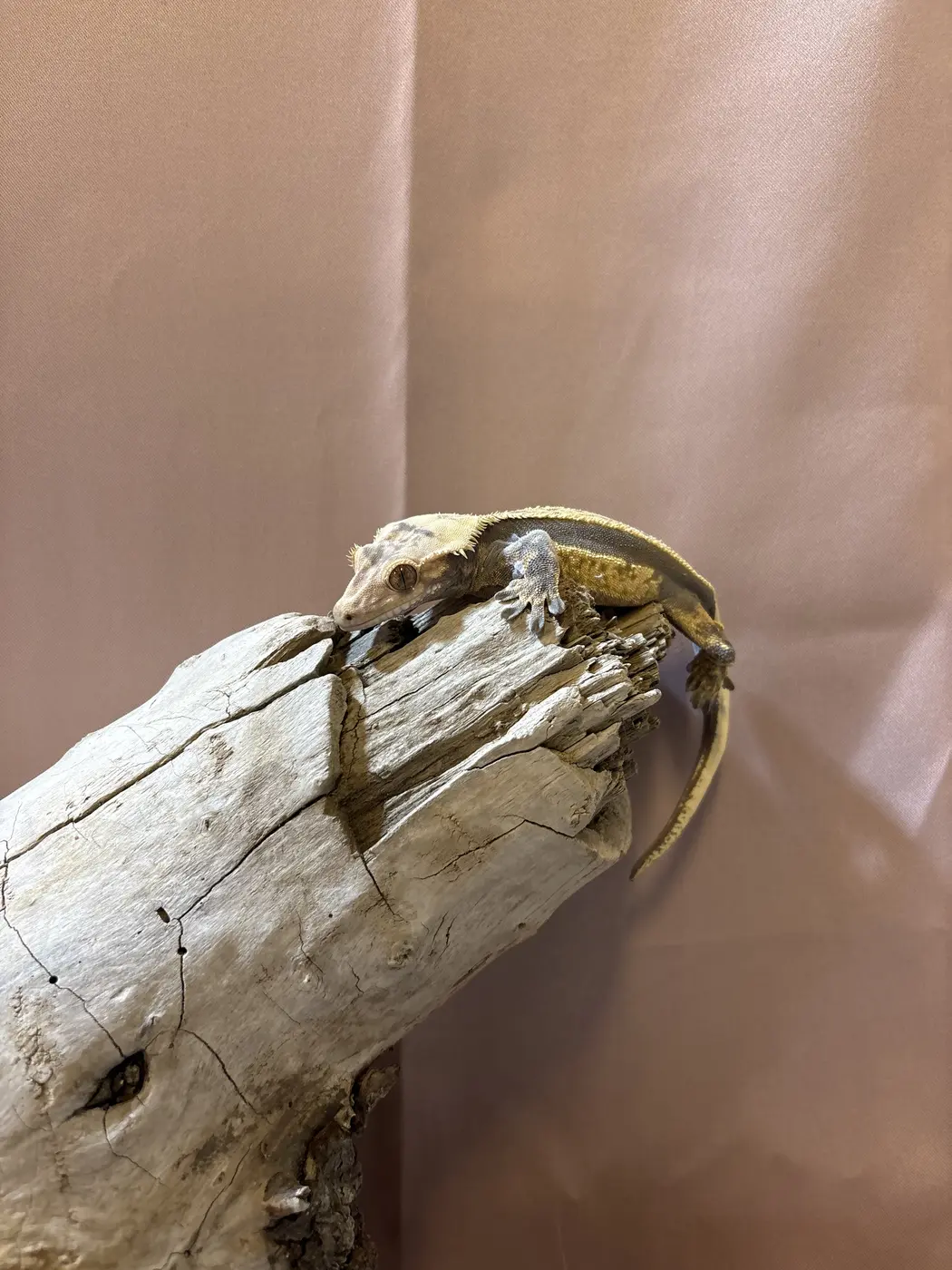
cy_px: 635
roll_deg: +1.1
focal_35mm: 26
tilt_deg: -6.0
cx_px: 476
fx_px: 953
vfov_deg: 67.3
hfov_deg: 53.1
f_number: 1.6
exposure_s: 1/60
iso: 125
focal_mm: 5.96
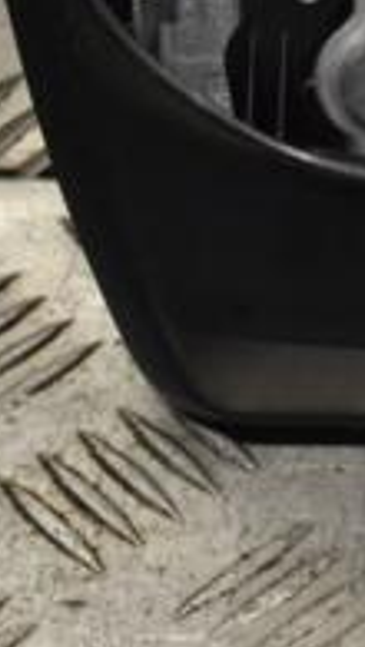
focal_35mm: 232
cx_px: 810
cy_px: -13
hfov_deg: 5.1
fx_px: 3983
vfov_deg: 9.2
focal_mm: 48
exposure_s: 1/400
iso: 3200
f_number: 10
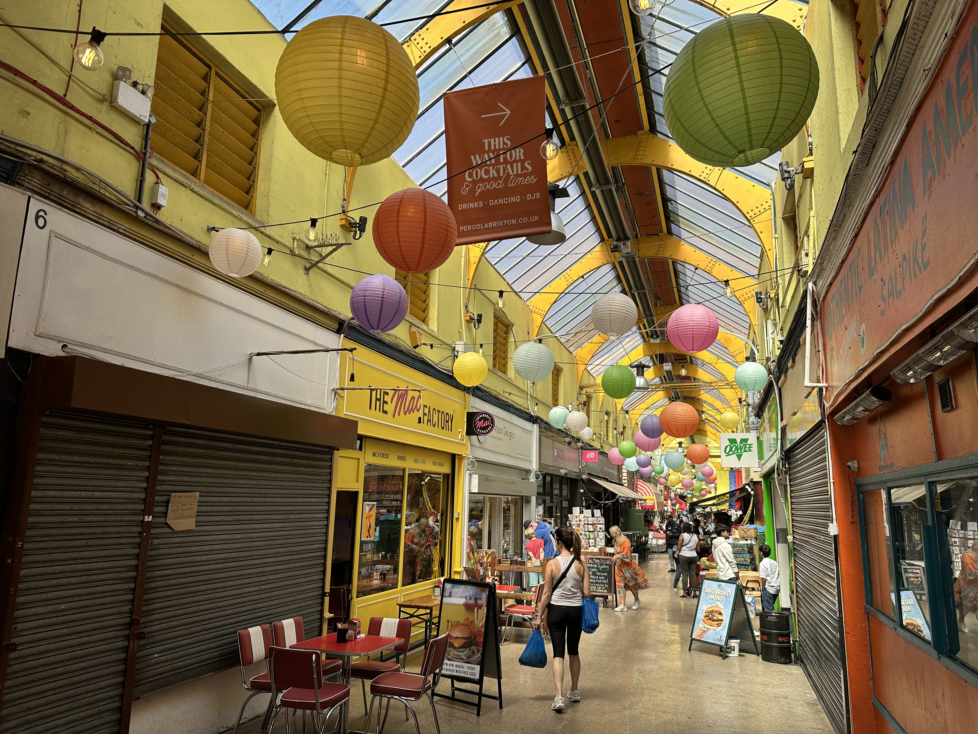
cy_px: 367
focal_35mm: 24
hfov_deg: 71.6
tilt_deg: +10.6
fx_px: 678
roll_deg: -2.2
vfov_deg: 56.8
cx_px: 489
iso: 80
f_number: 1.78
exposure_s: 1/773
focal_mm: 6.86
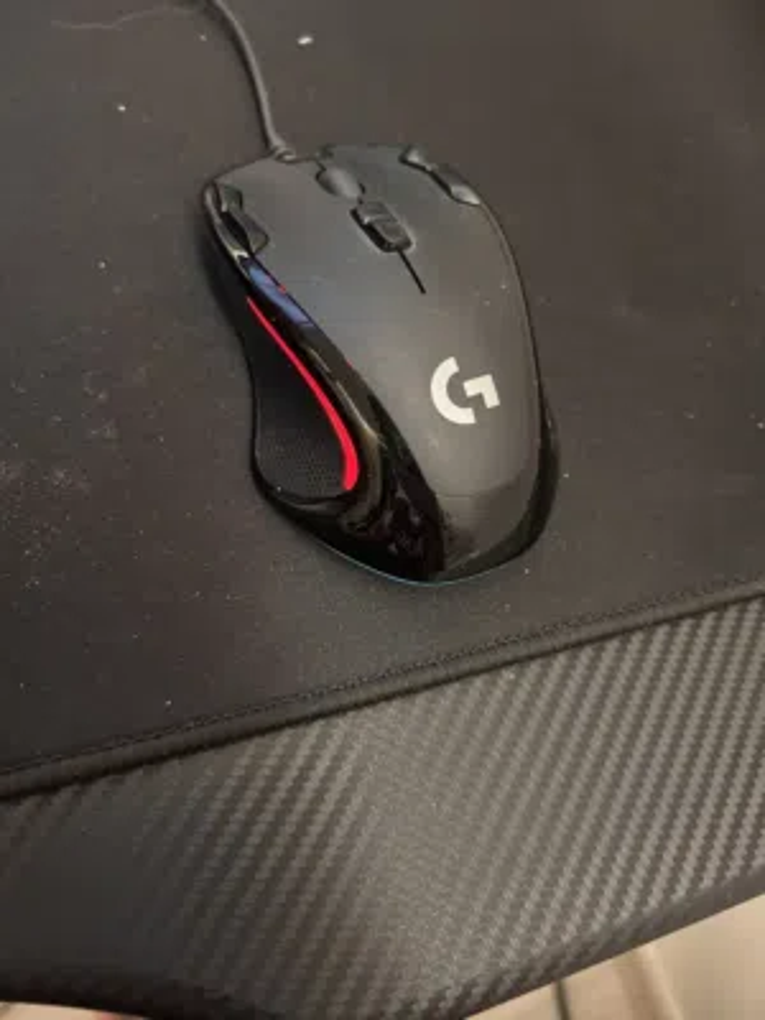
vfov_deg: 67.3
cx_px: 382
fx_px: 766
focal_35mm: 26
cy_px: 510
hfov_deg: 53.1
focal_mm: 5.7
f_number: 1.5
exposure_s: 1/25
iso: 640
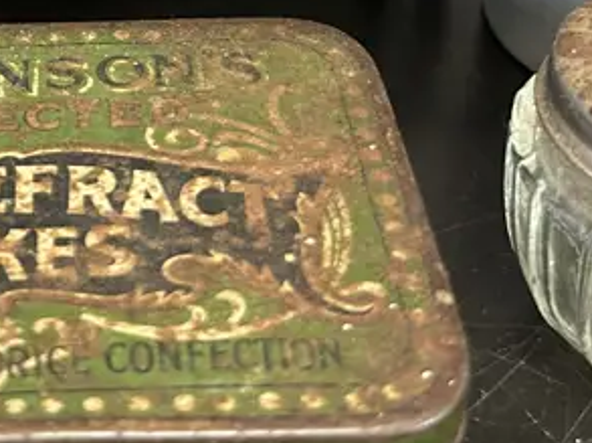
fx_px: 1435
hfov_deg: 22.7
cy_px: -107
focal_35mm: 84
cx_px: 51
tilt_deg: -29.2
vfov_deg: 16.7
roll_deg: -0.1
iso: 400
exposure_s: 1/50
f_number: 1.78
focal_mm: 6.86
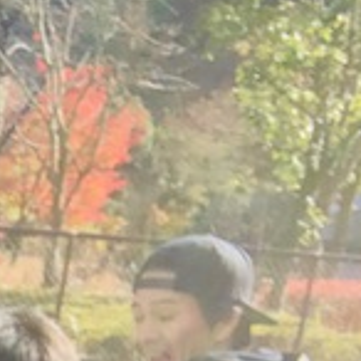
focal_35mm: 136
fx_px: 1605
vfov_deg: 11.9
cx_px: -467
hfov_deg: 11.1
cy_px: 638
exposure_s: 1/454
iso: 20
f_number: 2.2
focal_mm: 2.87
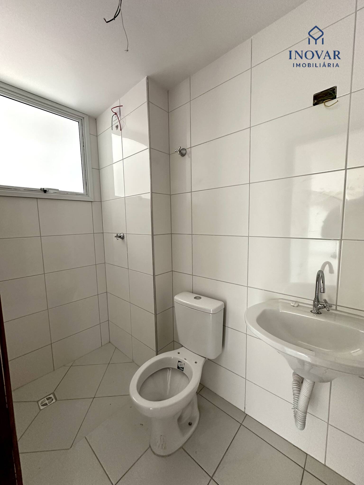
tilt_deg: -5.1
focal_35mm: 14
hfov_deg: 85.7
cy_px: 242
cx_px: 182
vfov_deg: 102.1
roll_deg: +0.0
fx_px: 196
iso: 320
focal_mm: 2.22
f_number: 2.2
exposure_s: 1/86
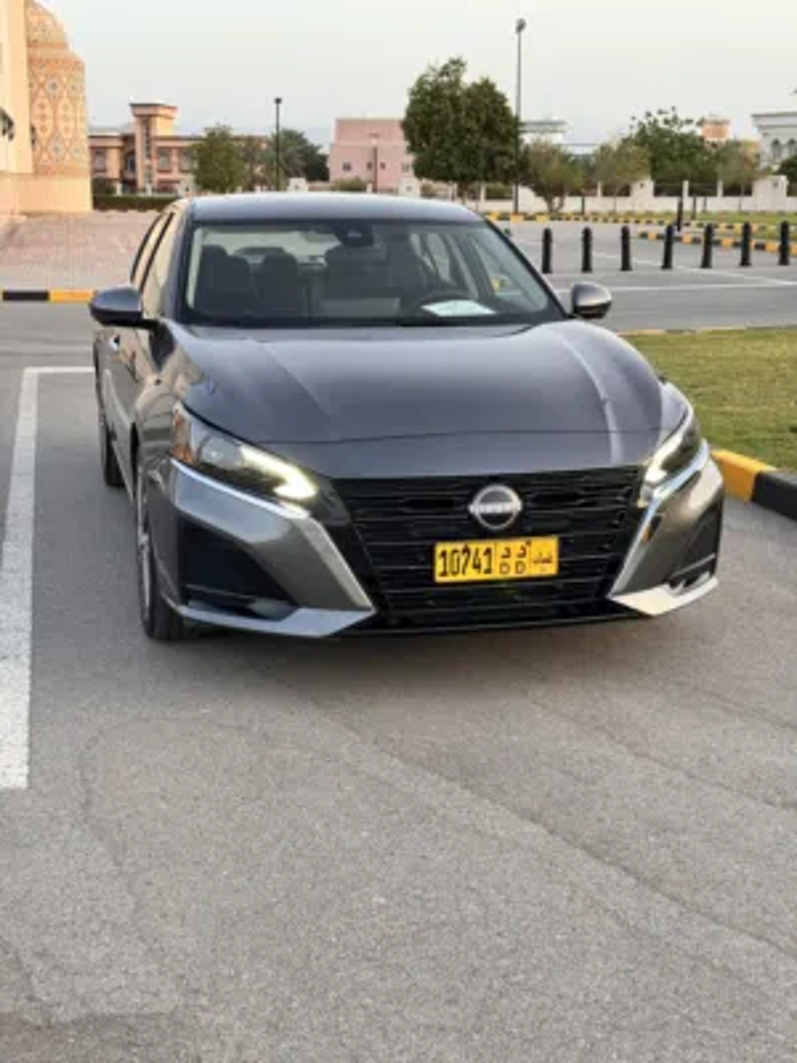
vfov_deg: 39.7
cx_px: 398
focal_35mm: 48
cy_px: 532
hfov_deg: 30.3
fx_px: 1474
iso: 64
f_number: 1.78
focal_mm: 6.76
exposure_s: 1/307
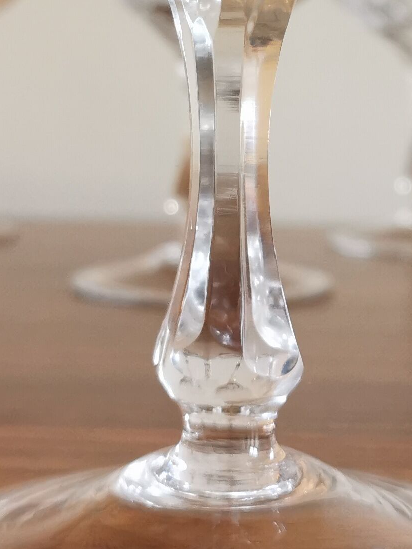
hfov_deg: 16.4
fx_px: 1428
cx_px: 243
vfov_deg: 21.3
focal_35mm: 90
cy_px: 64
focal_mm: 5.56
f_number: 1.6
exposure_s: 1/60
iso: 250
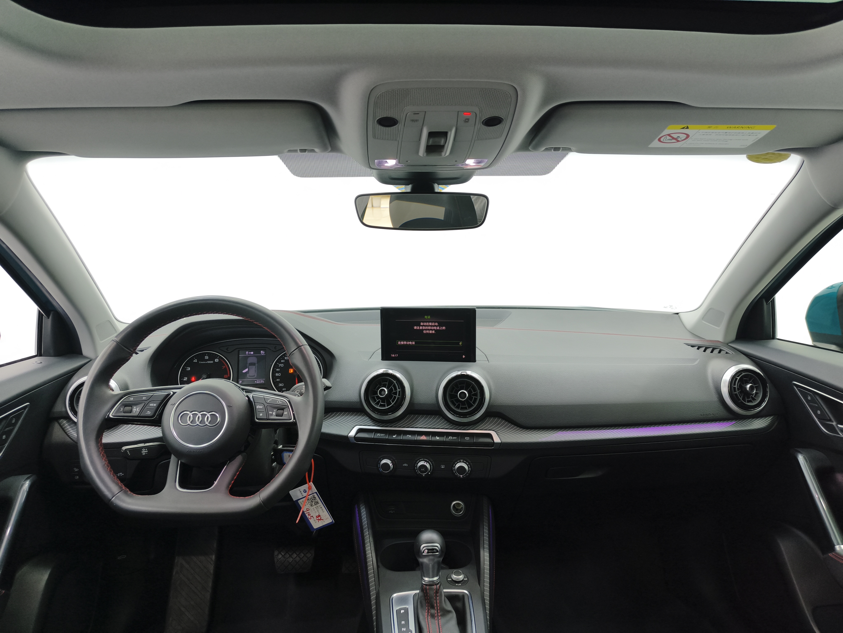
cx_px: 422
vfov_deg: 58.9
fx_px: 560
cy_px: 316
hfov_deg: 73.9
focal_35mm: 23
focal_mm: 5.56
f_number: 1.88
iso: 125
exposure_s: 1/50
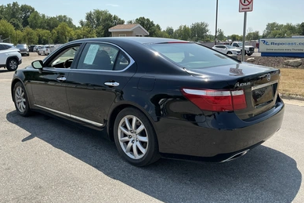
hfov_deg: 61.9
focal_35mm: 30
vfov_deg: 43.6
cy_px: 93
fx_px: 253
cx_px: 148
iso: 25
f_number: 1.8
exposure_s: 1/1377
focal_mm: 3
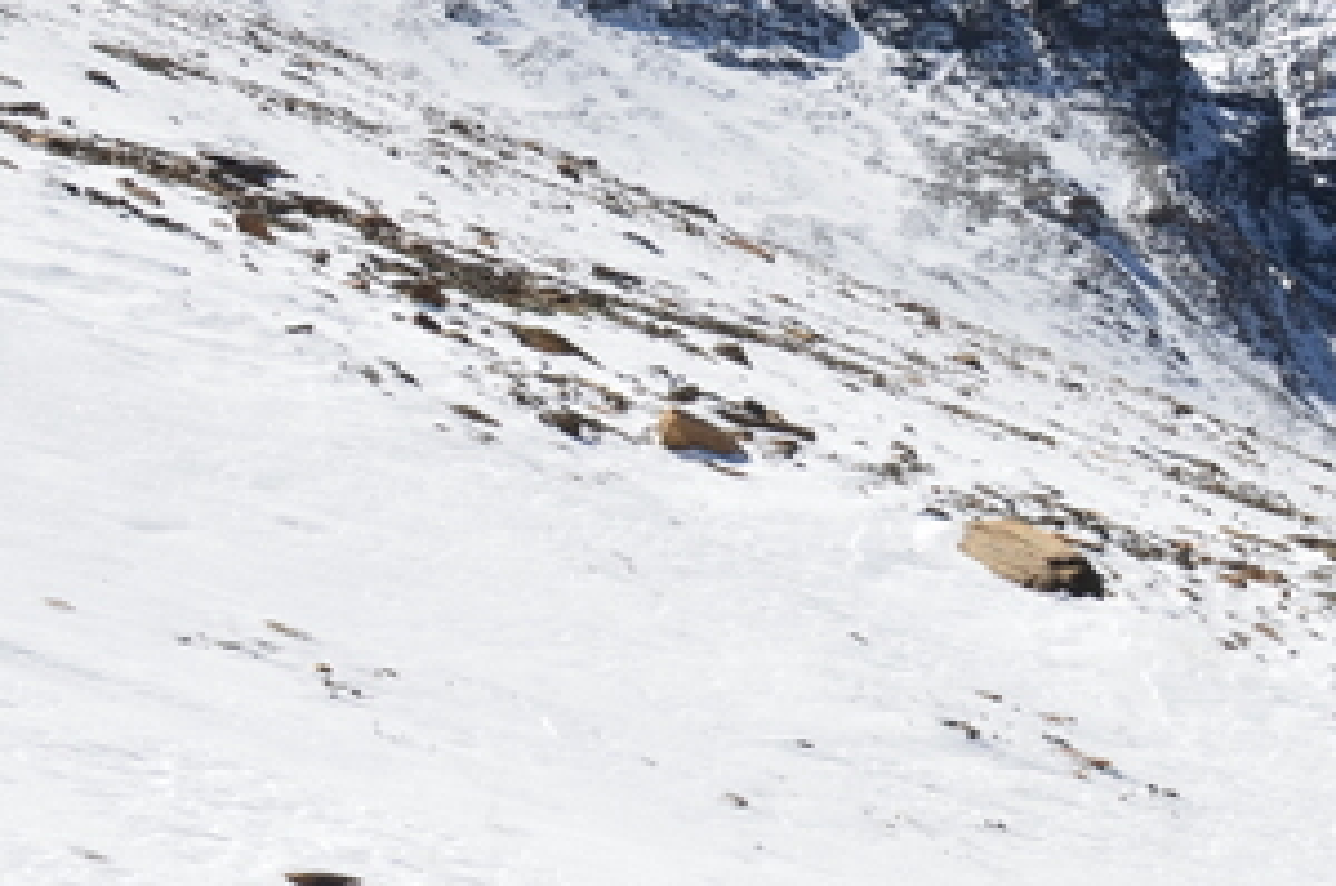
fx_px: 4002
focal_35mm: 108
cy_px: 695
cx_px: 1755
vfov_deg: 12.6
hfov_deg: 17.7
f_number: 11
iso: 200
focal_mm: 24
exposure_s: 1/400
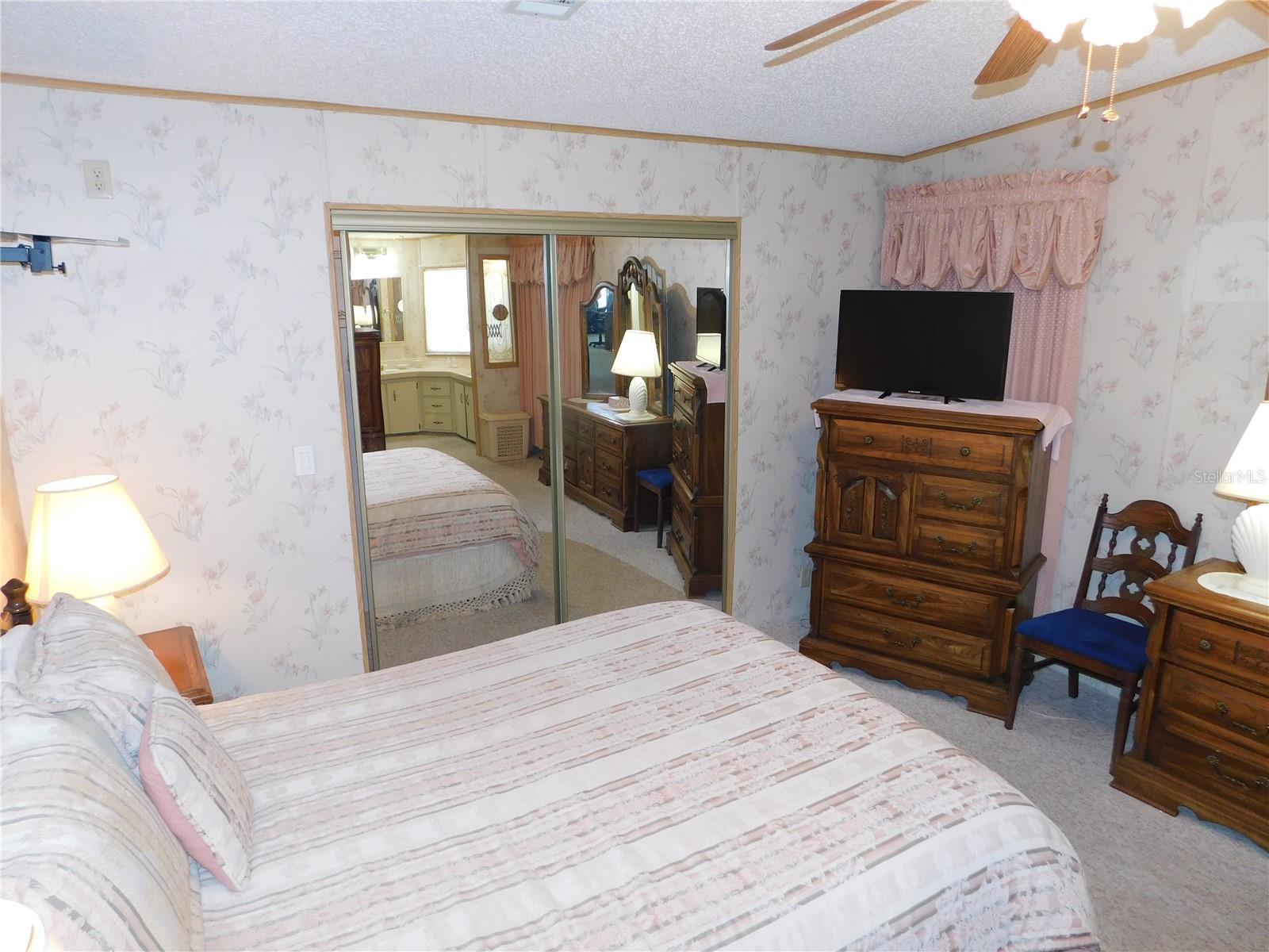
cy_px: 476
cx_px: 634
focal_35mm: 23
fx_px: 843
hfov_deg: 73.9
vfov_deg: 58.9
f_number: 3
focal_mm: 4
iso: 200
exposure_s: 1/30
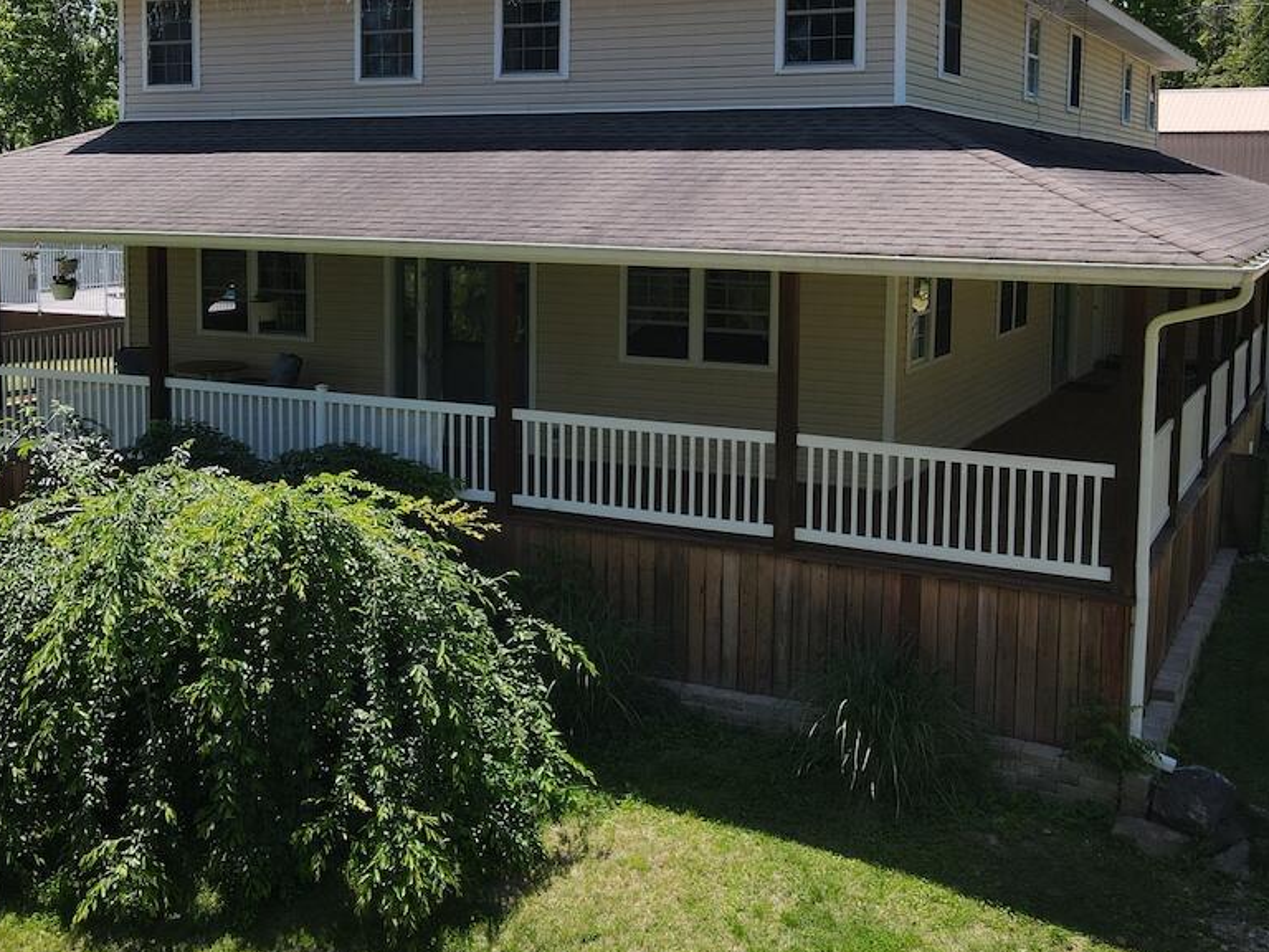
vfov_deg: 35.7
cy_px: 342
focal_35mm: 40
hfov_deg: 46.7
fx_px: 1466
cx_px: 562
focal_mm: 4.5
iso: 100
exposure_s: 1/400
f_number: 2.8
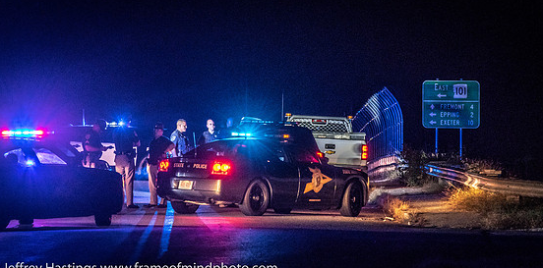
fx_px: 4242
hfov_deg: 7.3
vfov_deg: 3.6
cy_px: 114
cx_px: 256
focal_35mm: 303
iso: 2000
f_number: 5.3
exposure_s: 1/80
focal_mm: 165
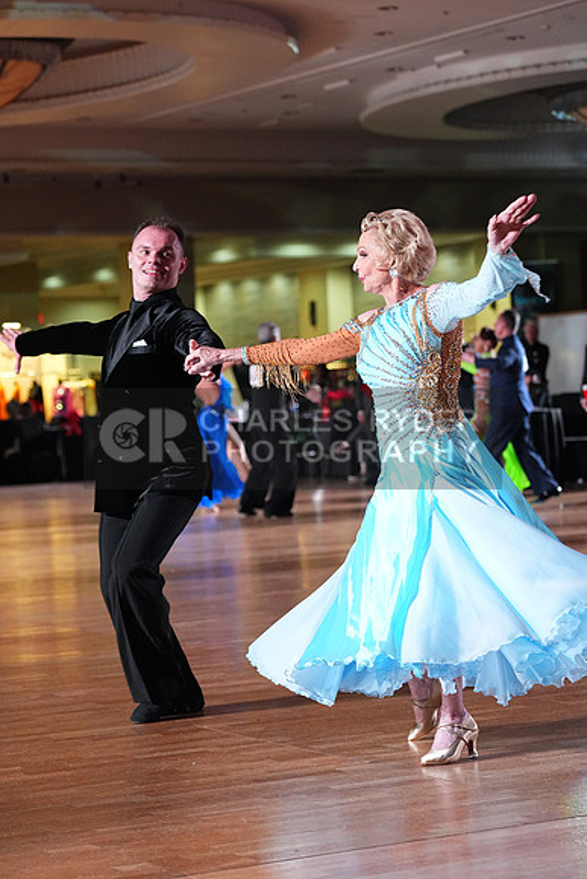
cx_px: 294
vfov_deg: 21.5
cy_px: 440
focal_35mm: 95
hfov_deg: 14.4
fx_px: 2322
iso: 6400
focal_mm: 95
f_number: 4.5
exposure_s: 1/400
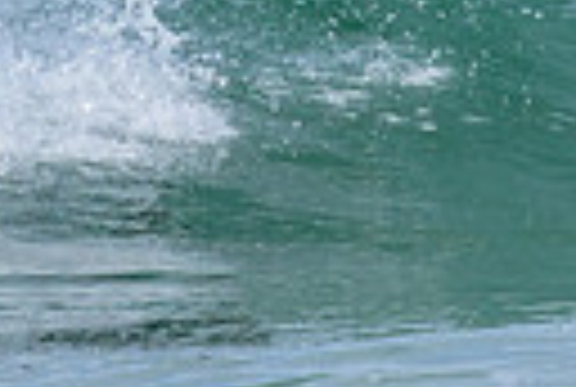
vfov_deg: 0.3
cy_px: -388
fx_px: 66314
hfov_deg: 0.5
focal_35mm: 4135
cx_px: 247
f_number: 11
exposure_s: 1/800
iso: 720
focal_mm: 800
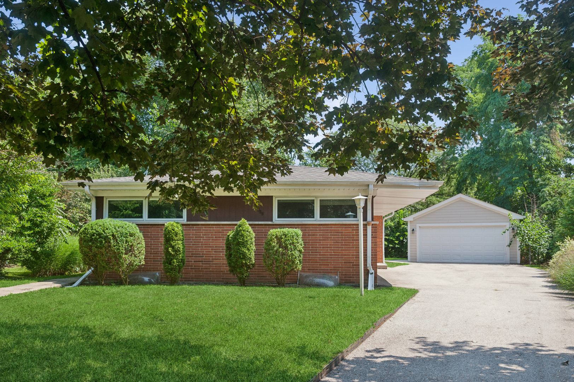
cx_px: 287
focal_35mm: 32
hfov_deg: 58.7
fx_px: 510
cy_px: 191
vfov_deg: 41.1
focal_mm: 32
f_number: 8
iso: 400
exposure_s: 1/400
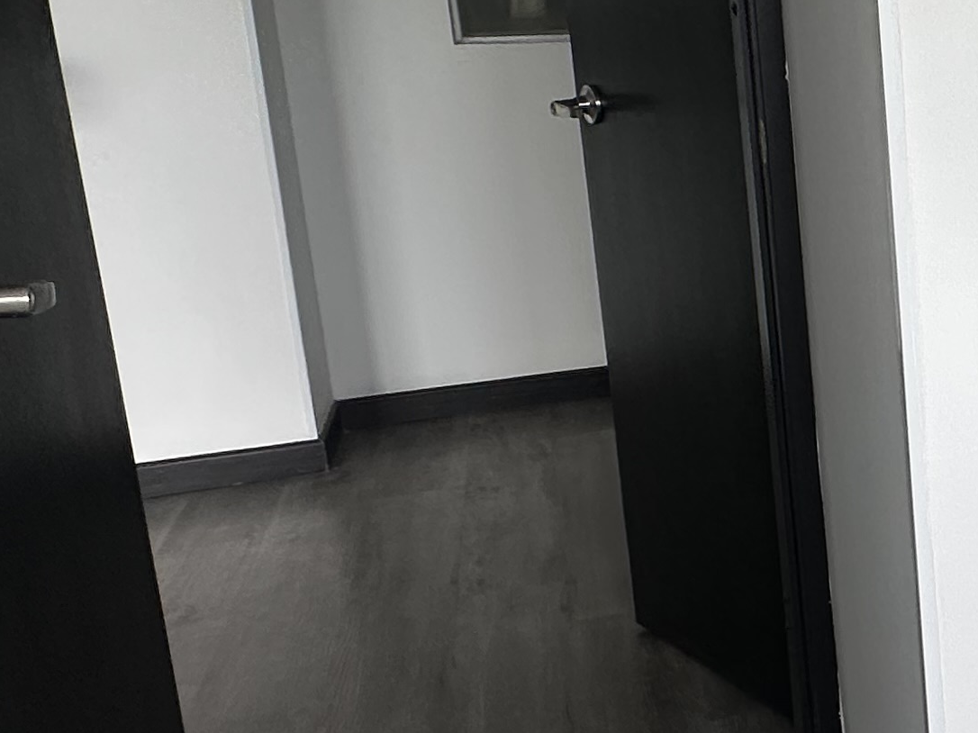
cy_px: 258
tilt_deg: -10.7
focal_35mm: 52
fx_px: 1469
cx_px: 1380
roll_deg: -0.1
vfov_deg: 27.9
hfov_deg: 27.9
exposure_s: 1/192
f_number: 2.2
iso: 40
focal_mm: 2.22
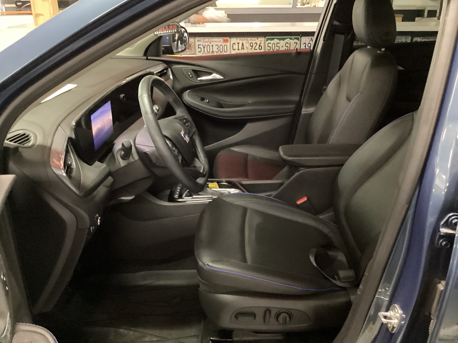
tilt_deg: -26.4
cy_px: 172
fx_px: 410
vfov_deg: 45.4
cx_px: 229
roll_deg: -1.3
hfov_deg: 58.4
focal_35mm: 31
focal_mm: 3.3
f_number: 2.4
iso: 640
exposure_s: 1/20
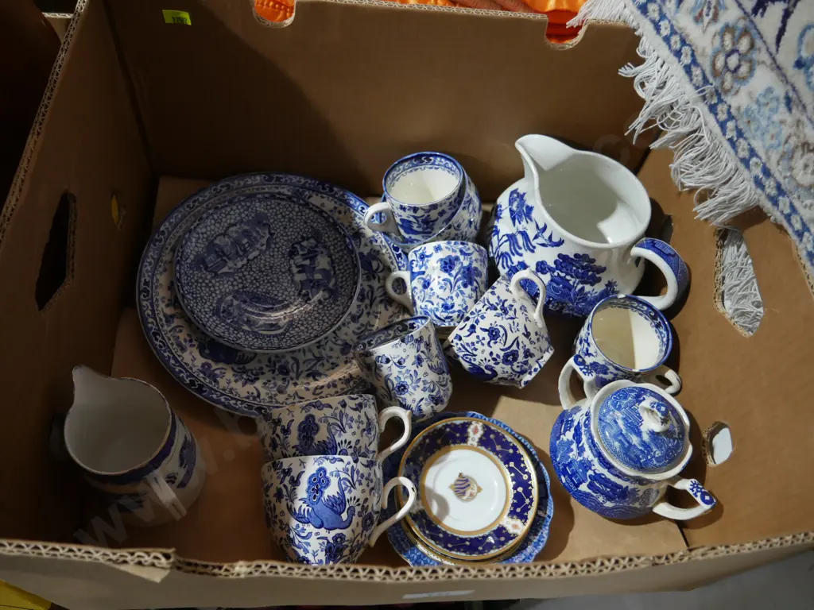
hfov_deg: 63.4
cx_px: 407
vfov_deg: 49.7
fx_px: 658
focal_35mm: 28
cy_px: 305
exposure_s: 1/60
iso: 1250
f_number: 3.5
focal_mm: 14
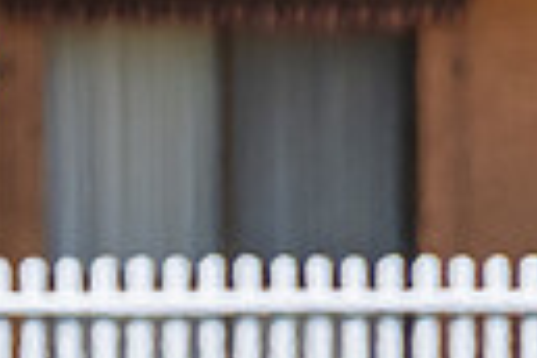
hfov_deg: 0.5
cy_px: 83
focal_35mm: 4056
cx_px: -259
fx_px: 60497
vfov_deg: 0.3
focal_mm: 400
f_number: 6.3
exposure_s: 1/2000
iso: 400
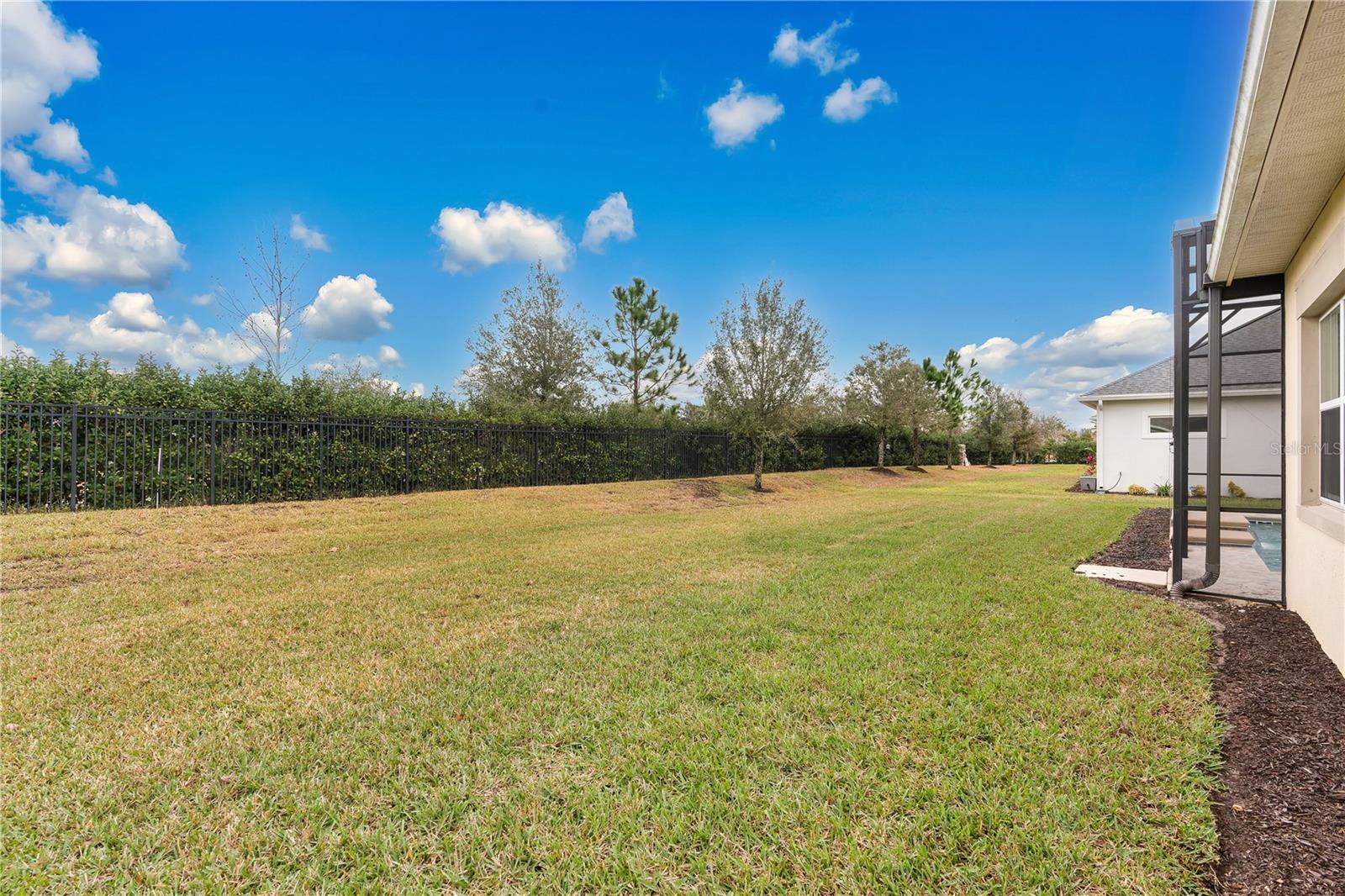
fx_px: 598
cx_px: 672
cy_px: 448
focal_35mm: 16
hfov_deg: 96.7
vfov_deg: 73.7
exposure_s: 1/160
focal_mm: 16
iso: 100
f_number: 8
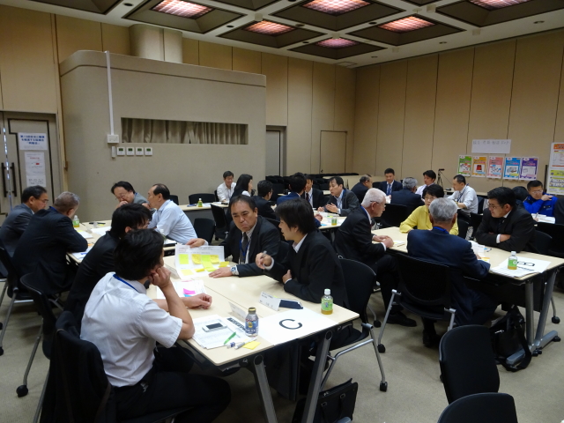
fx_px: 407
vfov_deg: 54.9
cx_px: 282
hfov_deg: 69.4
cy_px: 212
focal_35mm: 25
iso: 250
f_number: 3.5
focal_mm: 4.25
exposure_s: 1/30
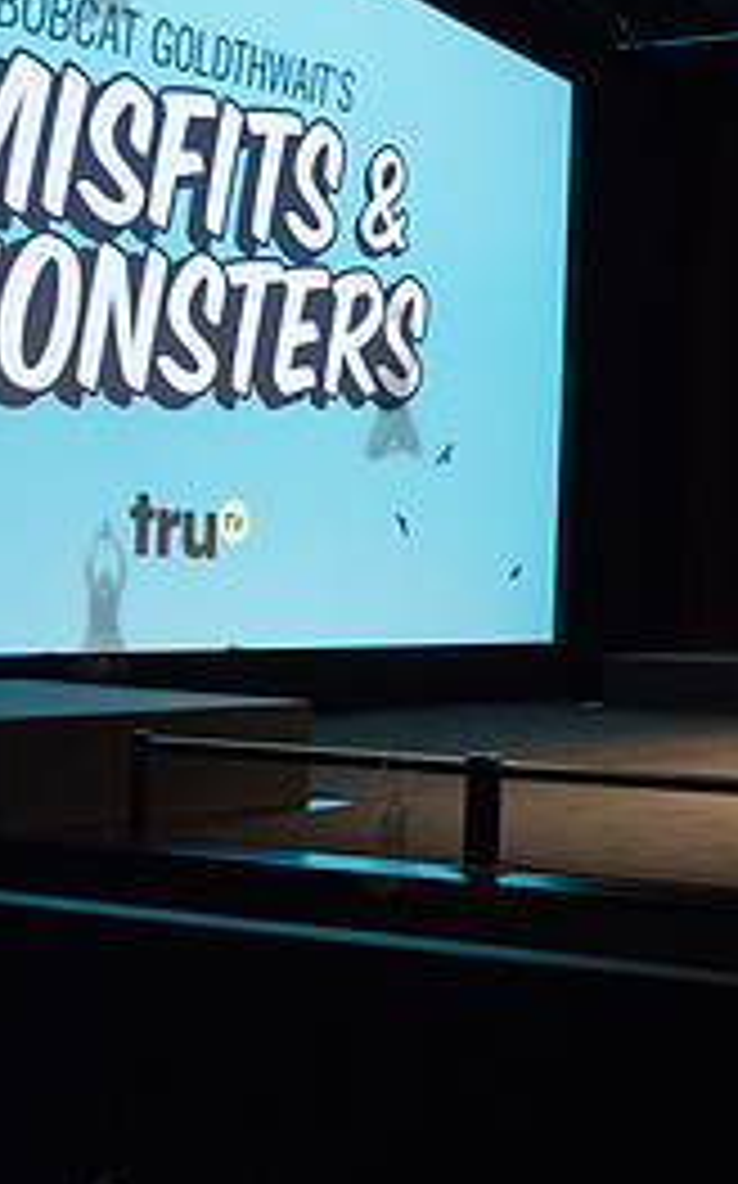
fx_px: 1741
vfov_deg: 37.6
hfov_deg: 21.5
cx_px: 972
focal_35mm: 54
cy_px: 597
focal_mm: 24
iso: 4000
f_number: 3.2
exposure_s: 1/200
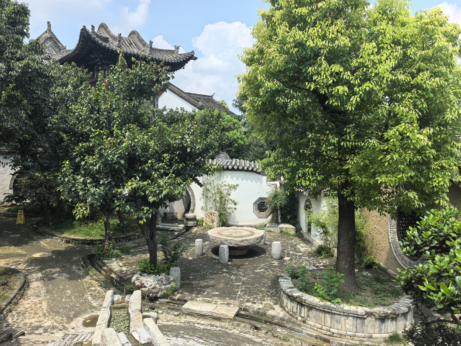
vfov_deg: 51.4
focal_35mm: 27
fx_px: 360
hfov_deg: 65.3
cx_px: 230
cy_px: 173
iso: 50
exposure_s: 1/1479
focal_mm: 6.98
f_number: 2
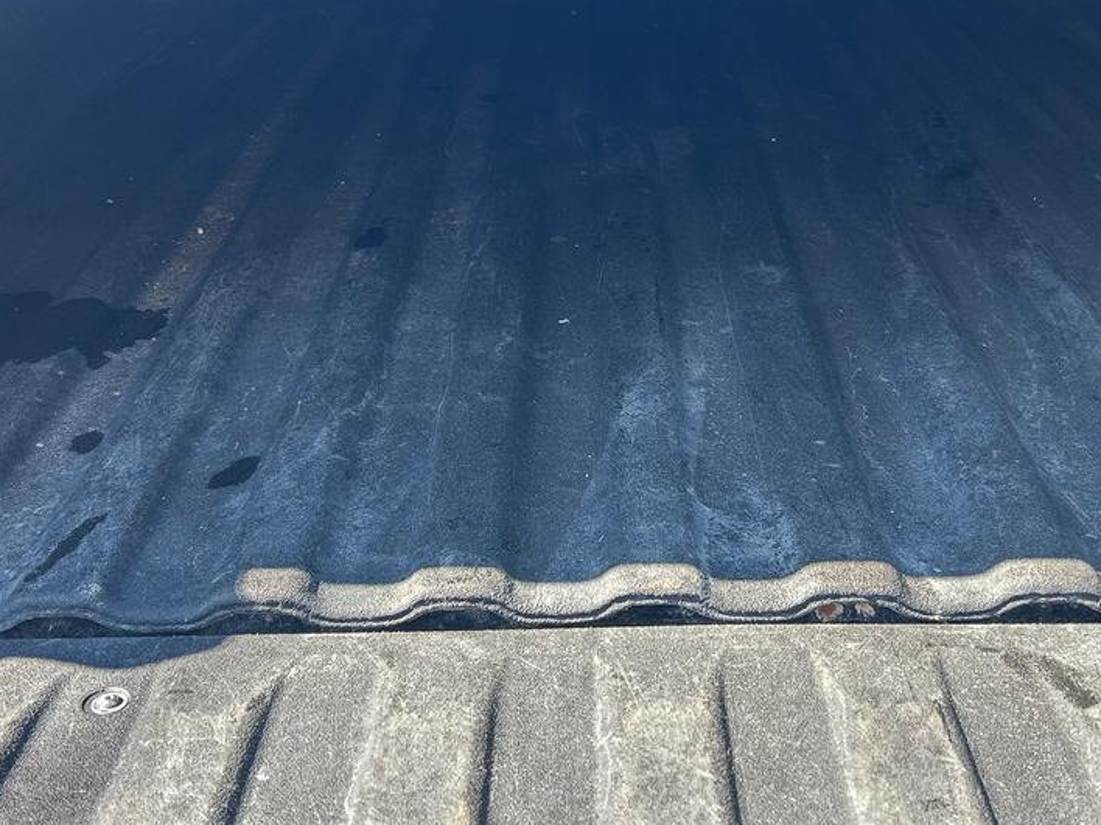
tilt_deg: -23.9
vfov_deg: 30.7
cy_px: 283
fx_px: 1495
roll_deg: +1.6
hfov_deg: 40.4
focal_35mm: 47
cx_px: 608
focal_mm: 5.7
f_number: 1.5
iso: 50
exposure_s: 1/317
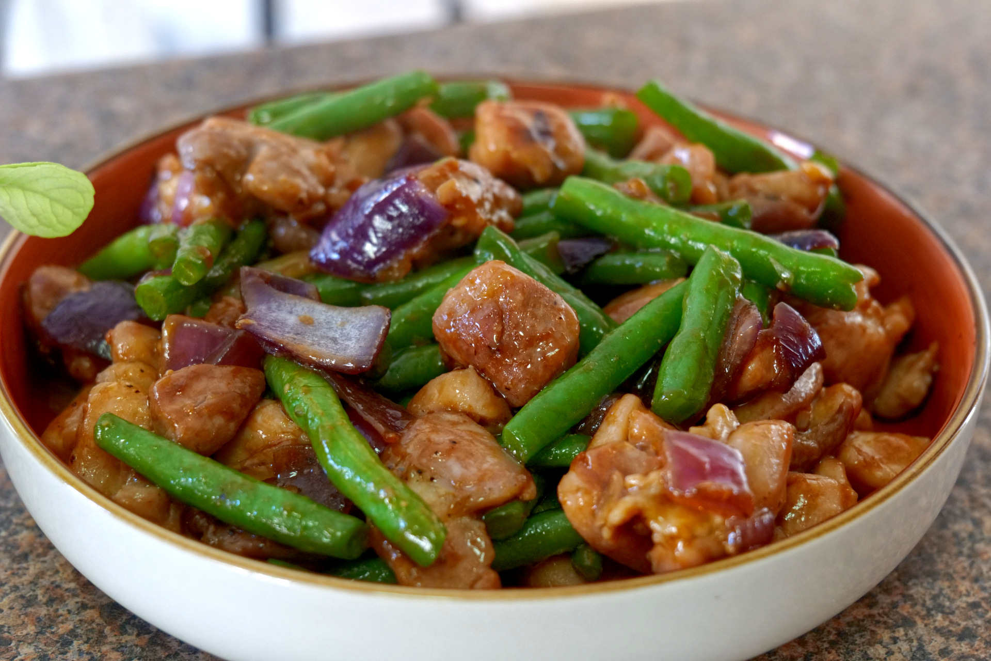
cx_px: 496
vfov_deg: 22.6
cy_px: 330
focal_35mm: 60
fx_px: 1652
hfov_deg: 33.4
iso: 4000
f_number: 7.1
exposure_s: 1/60
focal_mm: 60
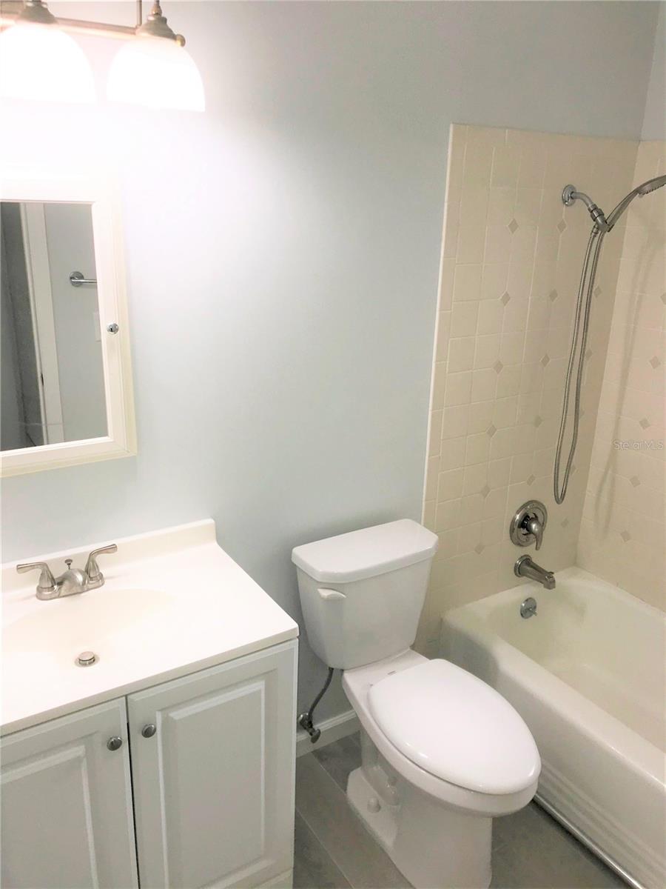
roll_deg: -2.0
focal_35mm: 28
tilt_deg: -17.9
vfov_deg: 63.4
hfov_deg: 49.7
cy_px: 444
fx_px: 718
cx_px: 333
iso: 20
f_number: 1.8
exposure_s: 1/161
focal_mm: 3.99
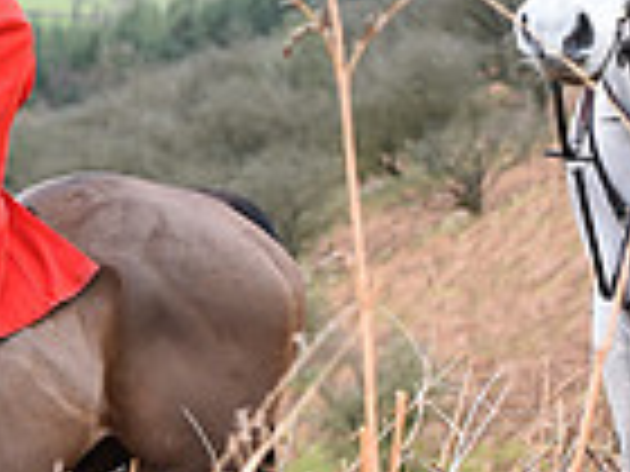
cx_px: -572
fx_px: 5060
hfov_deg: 6.9
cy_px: -112
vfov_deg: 5.3
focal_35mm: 278
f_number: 4.5
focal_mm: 70
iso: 640
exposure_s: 1/800
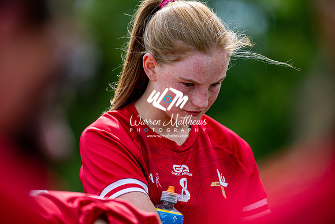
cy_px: 112
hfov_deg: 6.9
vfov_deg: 4.6
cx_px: 168
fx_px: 2792
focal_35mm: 300
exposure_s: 1/5000
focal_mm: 300
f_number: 2.8
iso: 560
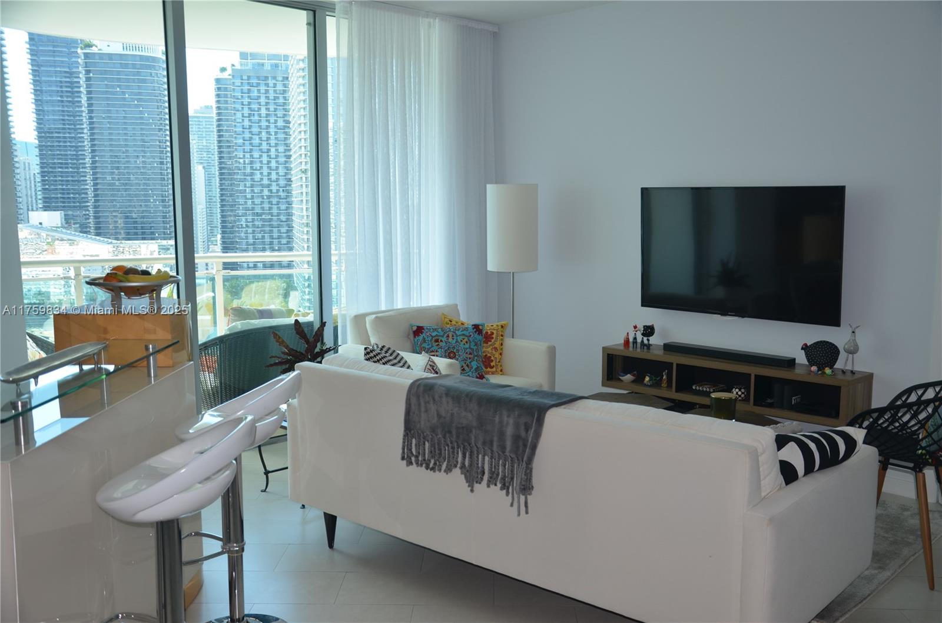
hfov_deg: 53.2
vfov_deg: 36.7
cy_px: 312
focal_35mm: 36
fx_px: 940
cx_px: 471
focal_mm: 24
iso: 200
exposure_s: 1/160
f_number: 3.8
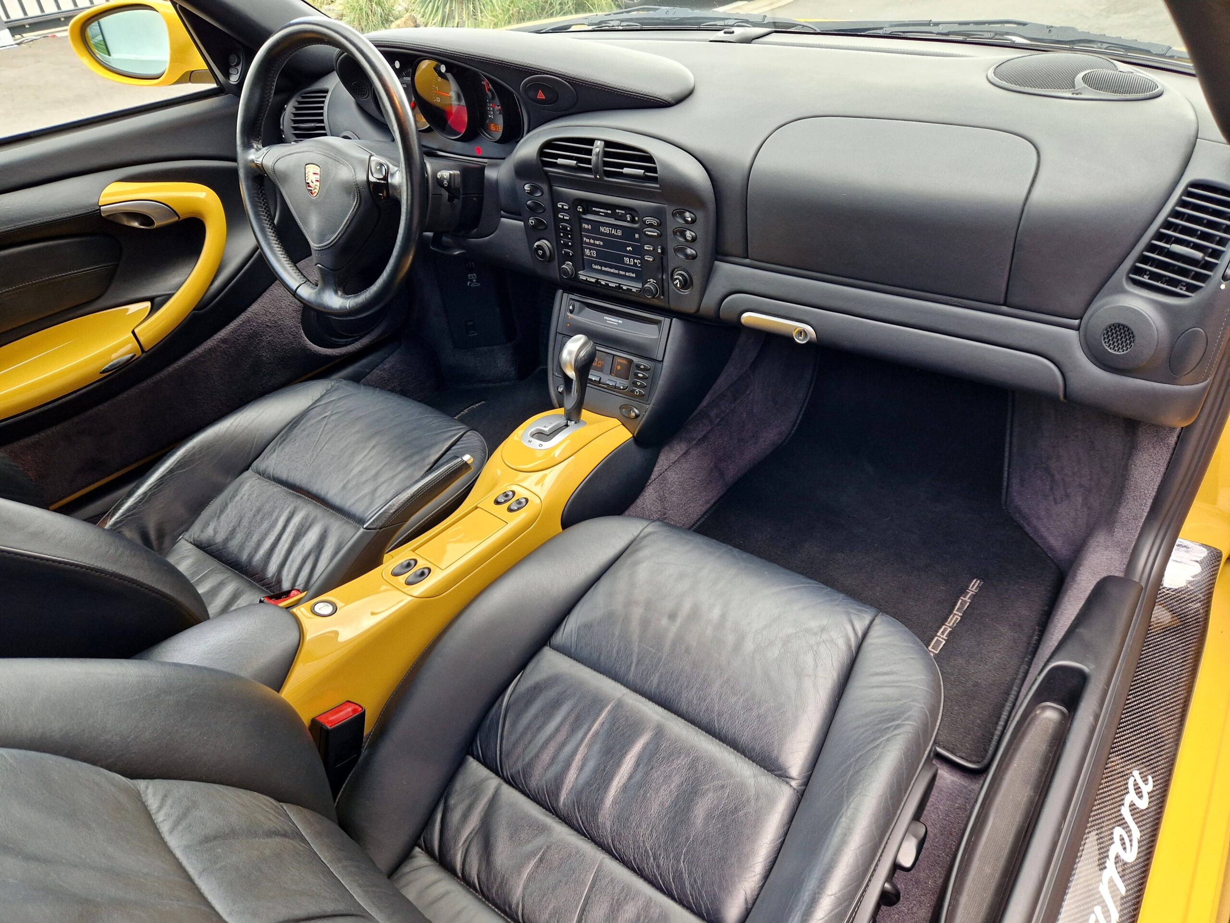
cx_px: 615
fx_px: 817
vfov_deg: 58.9
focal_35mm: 23
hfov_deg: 73.9
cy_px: 462
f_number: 1.8
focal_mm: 5.4
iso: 80
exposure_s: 1/180
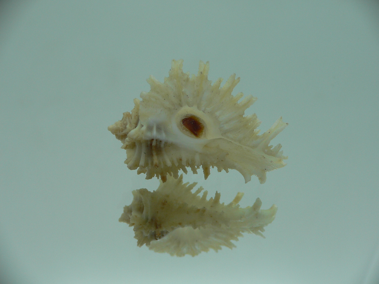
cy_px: 142
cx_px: 190
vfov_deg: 40.7
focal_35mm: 35
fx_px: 383
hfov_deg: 52.6
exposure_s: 1/60
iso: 80
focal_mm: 4.6
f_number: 2.8
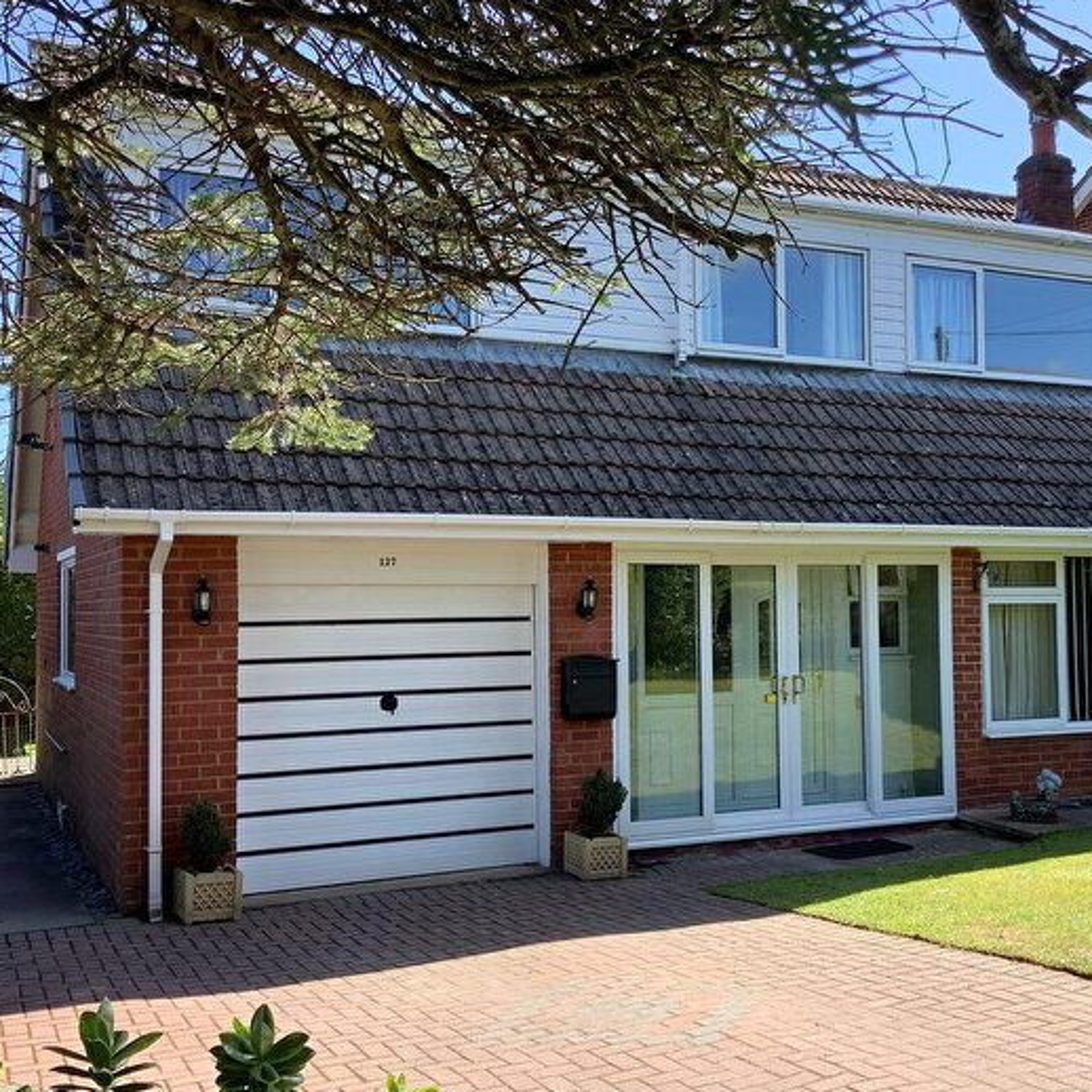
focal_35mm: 37
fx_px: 1321
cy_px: 549
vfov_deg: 44.9
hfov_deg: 44.9
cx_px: 594
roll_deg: +0.5
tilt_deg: +1.3
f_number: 2.4
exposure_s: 1/331
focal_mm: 3.3
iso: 25
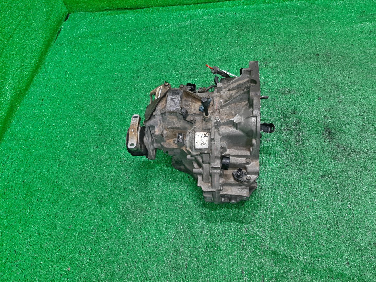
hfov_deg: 67.3
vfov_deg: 53.1
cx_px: 188
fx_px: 282
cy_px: 141
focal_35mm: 26
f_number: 1.7
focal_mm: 3.93
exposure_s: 1/50
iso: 121
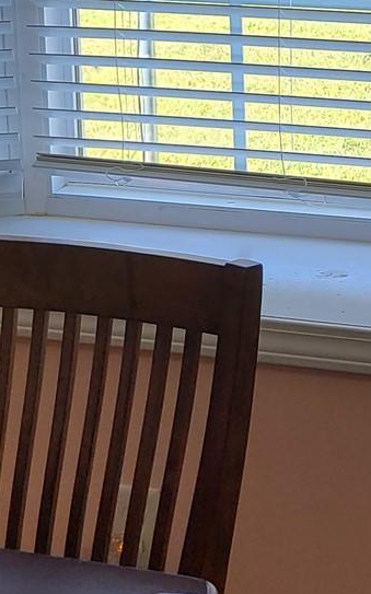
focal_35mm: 104
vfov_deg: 19.3
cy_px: -33
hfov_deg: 12.3
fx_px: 1684
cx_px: 451
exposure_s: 1/249
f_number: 1.8
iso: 40
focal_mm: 5.4
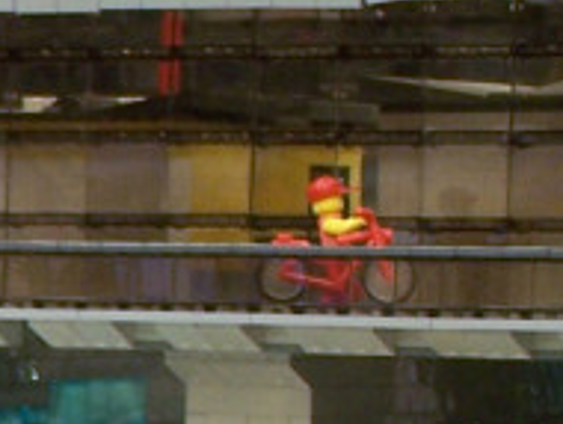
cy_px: 605
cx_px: -844
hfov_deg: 5.3
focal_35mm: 361
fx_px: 5879
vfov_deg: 4.1
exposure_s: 1/2
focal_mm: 11.1
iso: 80
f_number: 3.2
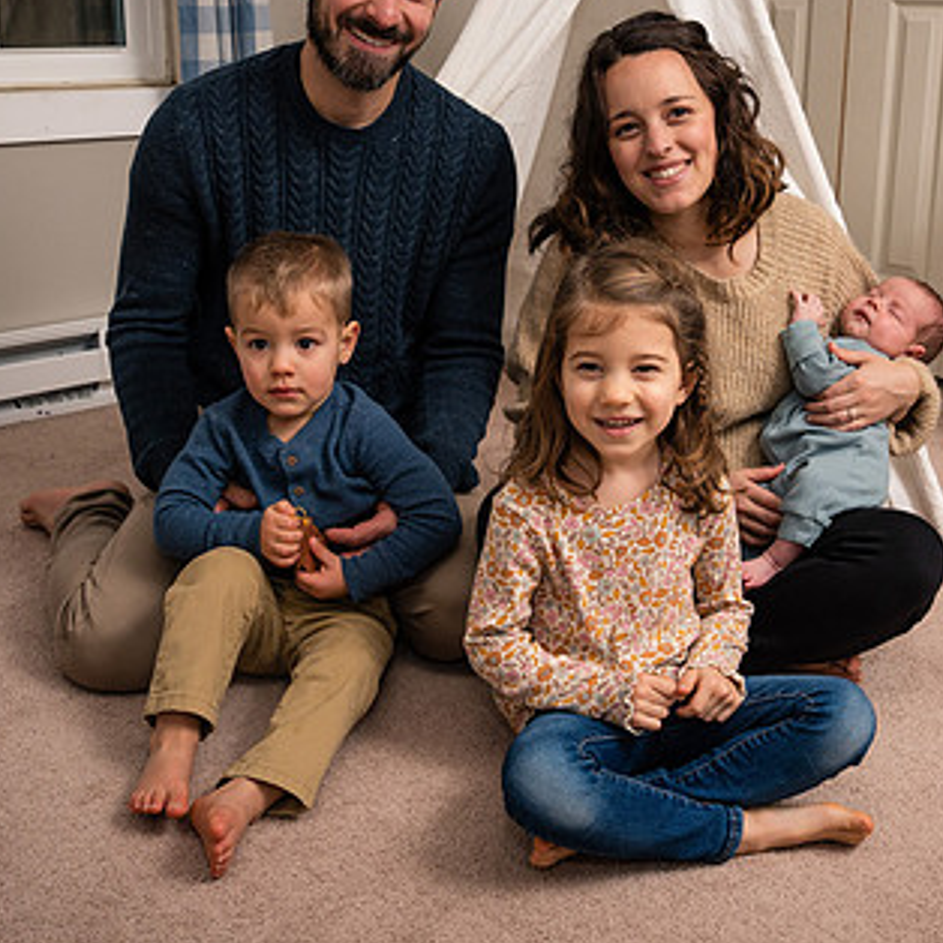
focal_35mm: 43
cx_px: 538
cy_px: 453
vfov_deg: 39.2
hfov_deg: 39.1
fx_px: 1325
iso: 500
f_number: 5
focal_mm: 24
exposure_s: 1/250
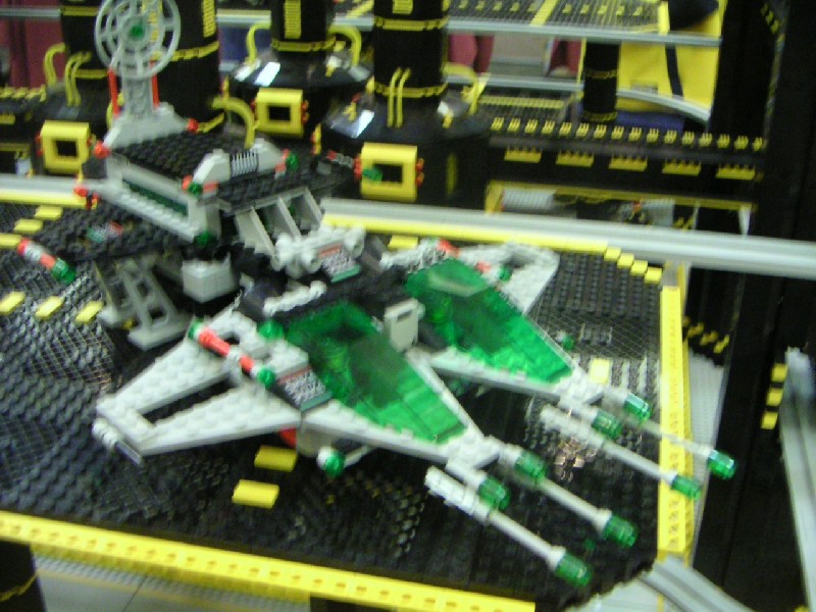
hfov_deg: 46.8
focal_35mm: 40
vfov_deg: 36.0
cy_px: 306
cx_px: 408
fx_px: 943
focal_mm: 5.3
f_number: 2.9
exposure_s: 1/10
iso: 400
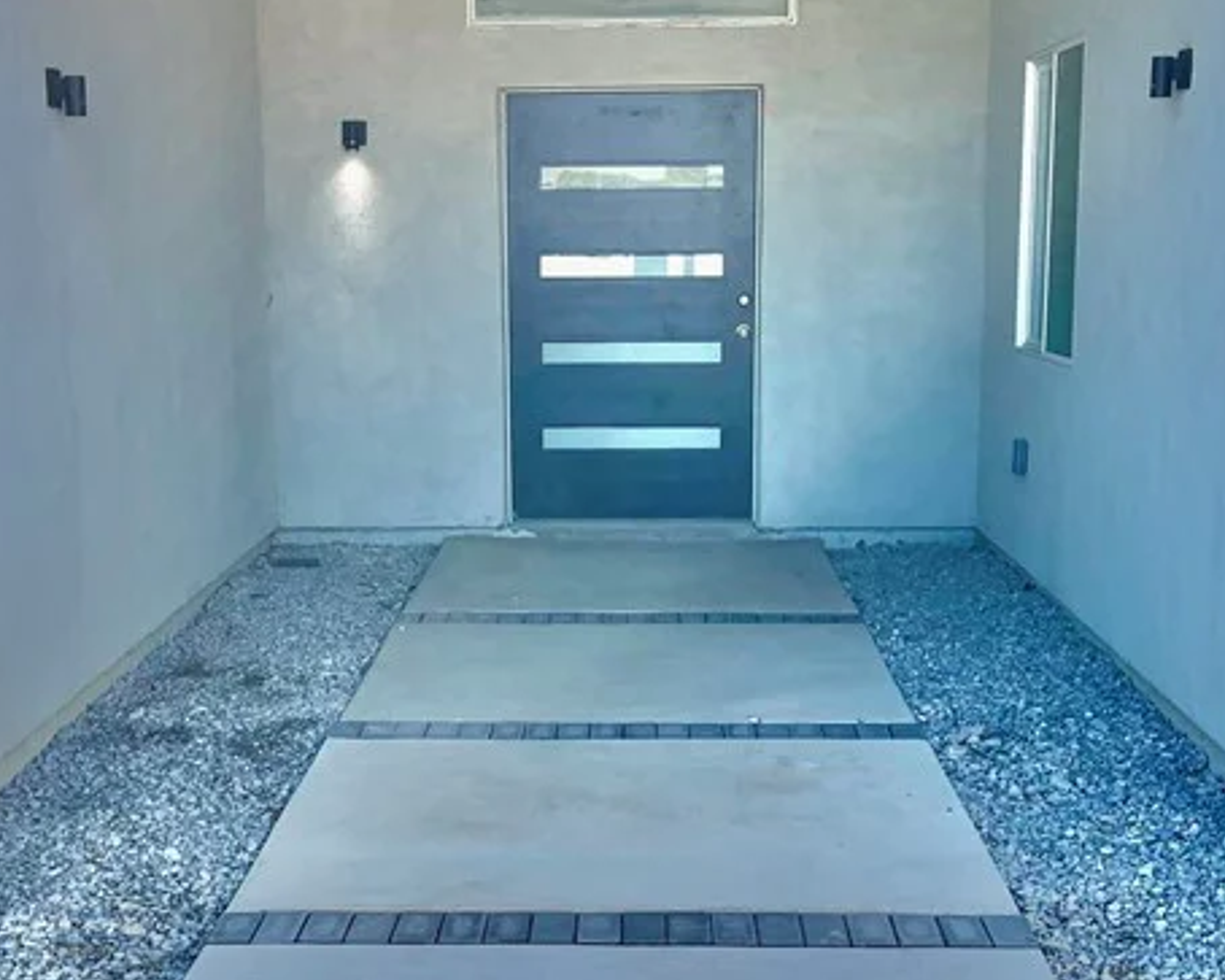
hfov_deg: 34.1
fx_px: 1994
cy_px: 602
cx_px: 572
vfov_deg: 27.5
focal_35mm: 55
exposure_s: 1/735
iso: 32
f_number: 1.6
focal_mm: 5.1
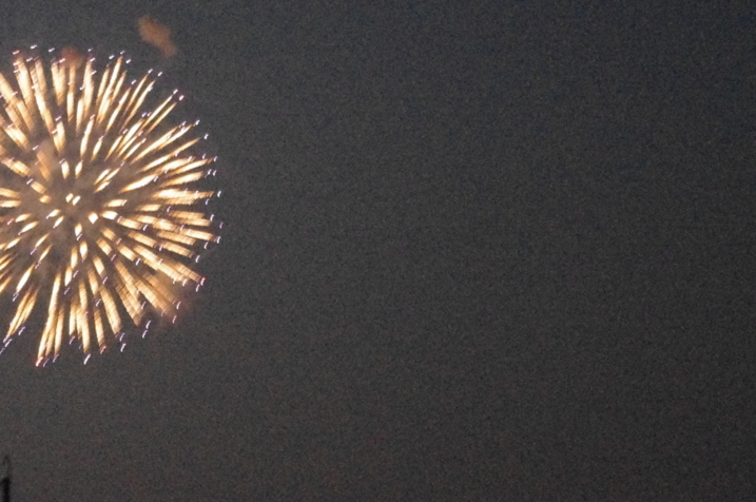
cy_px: 263
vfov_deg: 7.5
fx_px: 3838
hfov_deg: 11.1
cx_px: -45
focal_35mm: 183
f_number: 5.6
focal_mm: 55
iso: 6400
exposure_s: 1/25
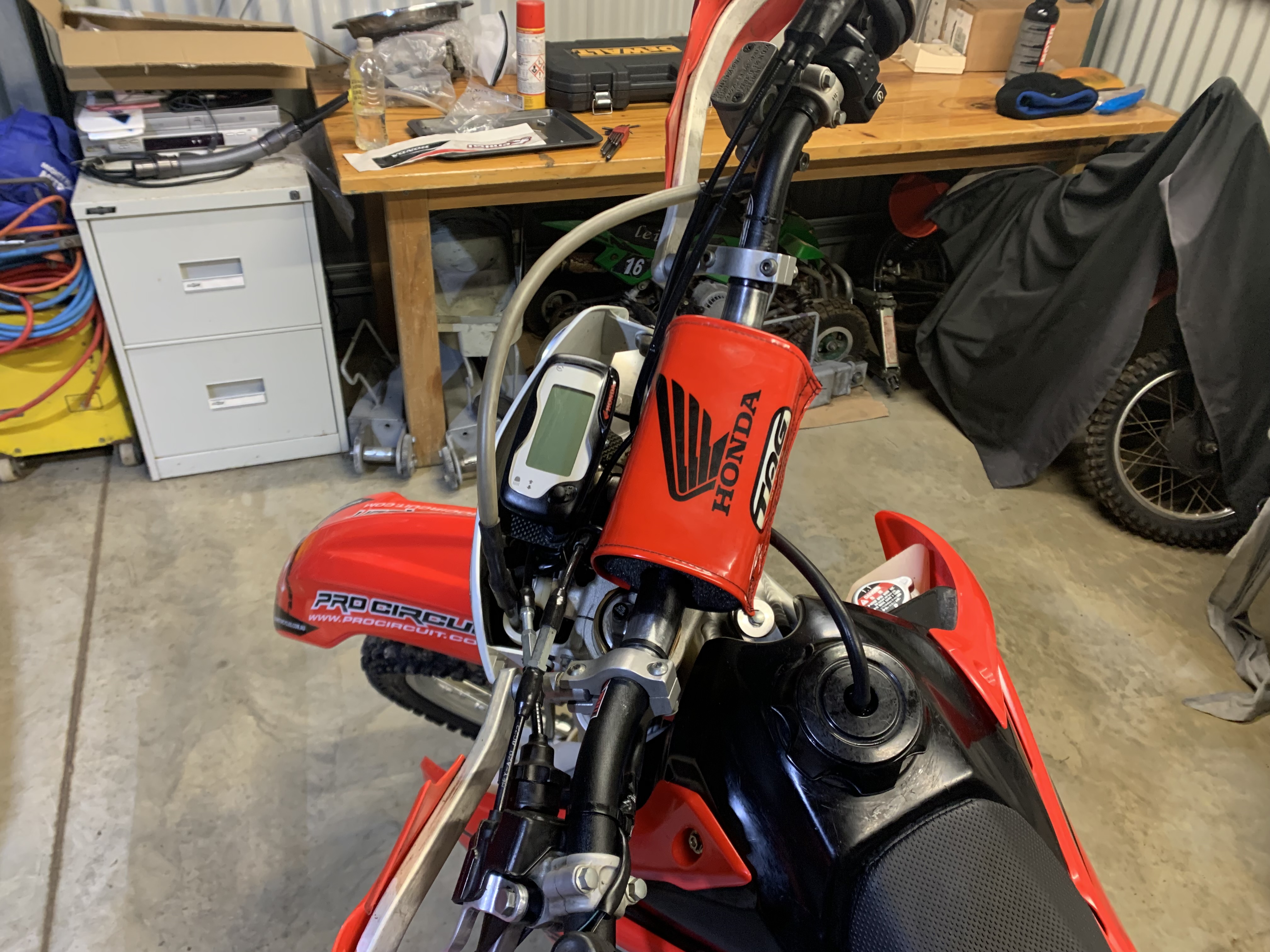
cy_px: 476
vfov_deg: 53.1
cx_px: 635
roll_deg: -3.2
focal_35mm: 26
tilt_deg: -36.9
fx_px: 954
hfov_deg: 67.3
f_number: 1.8
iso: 320
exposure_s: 1/50
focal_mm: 4.25
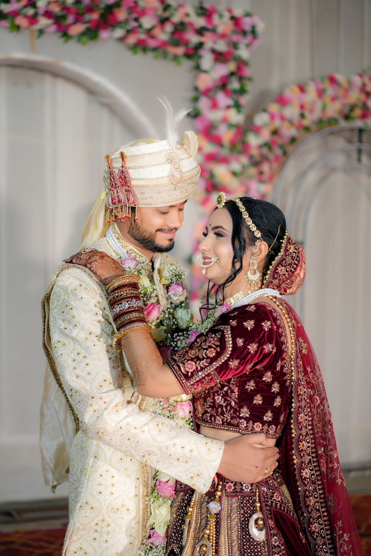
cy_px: 278
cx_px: 186
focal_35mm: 55
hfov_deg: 24.6
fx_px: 850
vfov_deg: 36.2
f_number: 2
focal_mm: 55
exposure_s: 1/125
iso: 400
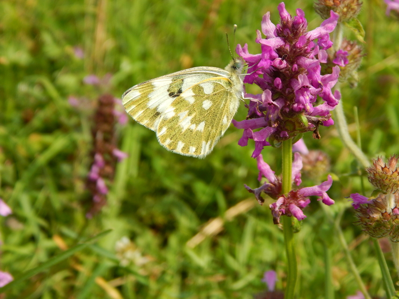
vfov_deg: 21.3
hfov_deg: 28.2
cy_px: 150
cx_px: 200
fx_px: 795
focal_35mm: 69
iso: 125
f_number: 4.1
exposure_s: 1/1000
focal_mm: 12.3
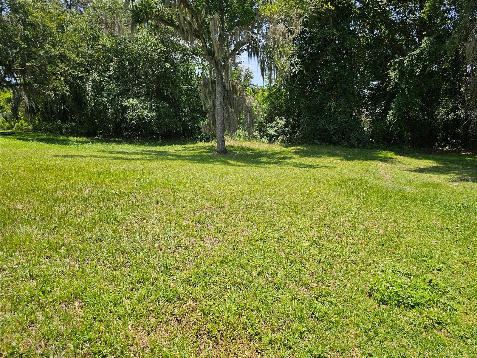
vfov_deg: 58.9
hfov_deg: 73.9
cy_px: 179
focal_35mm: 23
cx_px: 238
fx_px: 317
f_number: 1.7
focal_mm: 6.3
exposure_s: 1/489
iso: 10
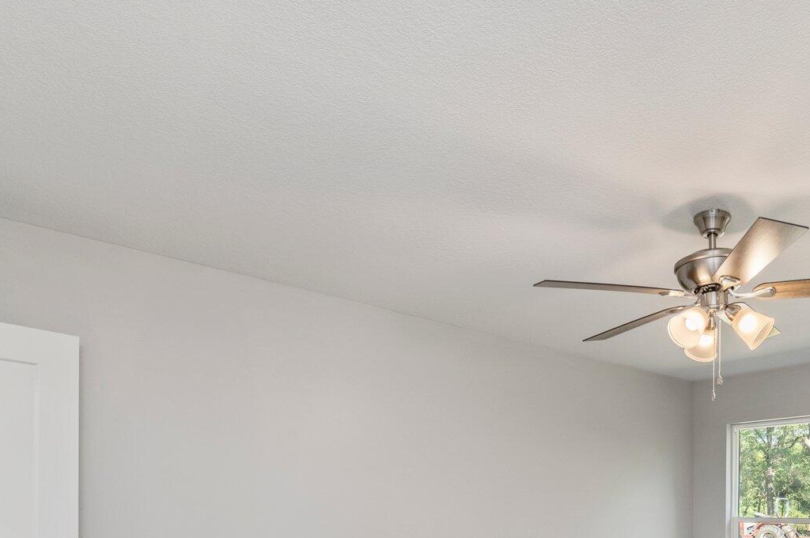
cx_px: 592
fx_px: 629
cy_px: 535
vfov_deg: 40.7
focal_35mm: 28
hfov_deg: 62.3
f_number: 9
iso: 320
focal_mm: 14
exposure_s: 1/30
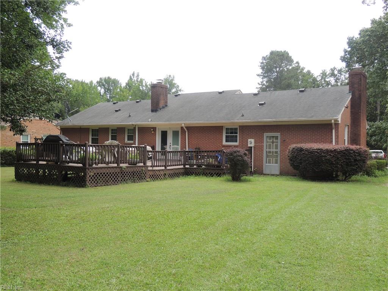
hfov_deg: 55.4
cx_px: 194
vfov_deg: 42.9
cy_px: 146
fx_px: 370
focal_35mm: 33
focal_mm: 5.8
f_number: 3.2
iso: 100
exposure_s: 1/500
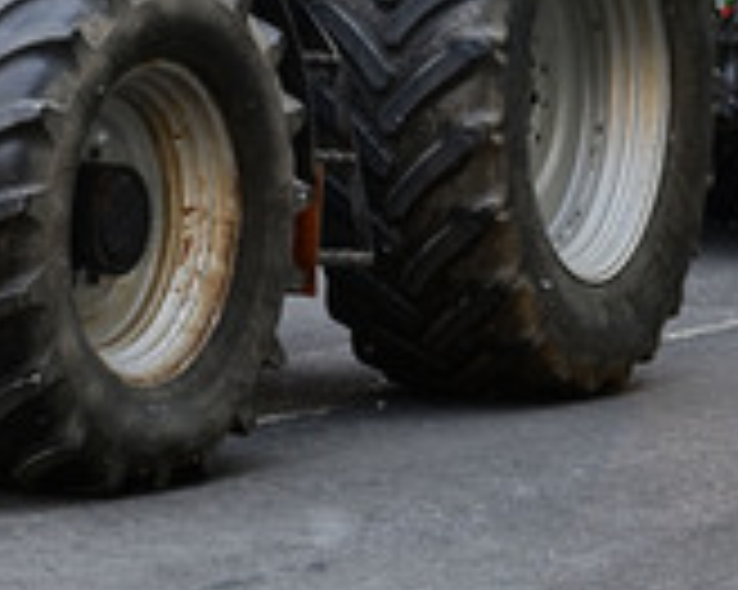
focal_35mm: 181
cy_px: -14
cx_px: -110
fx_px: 3951
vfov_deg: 8.5
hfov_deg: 10.5
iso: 1400
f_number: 2.8
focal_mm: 70
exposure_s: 1/320
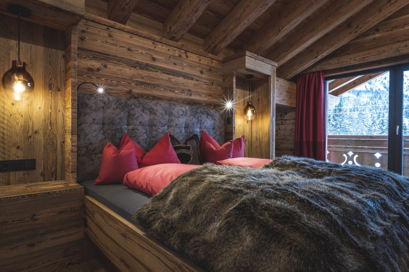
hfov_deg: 84.0
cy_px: 136
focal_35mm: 20
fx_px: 227
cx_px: 204
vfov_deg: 61.9
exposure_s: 1/2.5
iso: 125
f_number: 9
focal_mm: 20
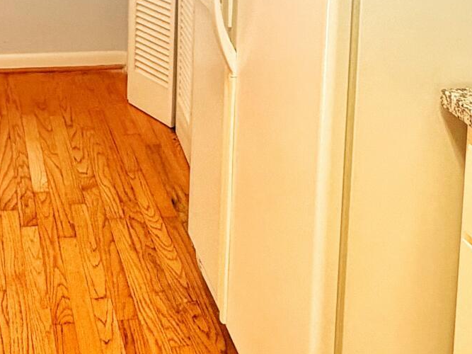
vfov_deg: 20.6
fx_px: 859
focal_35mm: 63
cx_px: 91
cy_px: -140
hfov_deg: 30.0
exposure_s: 1/60
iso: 200
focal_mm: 2.22
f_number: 2.2
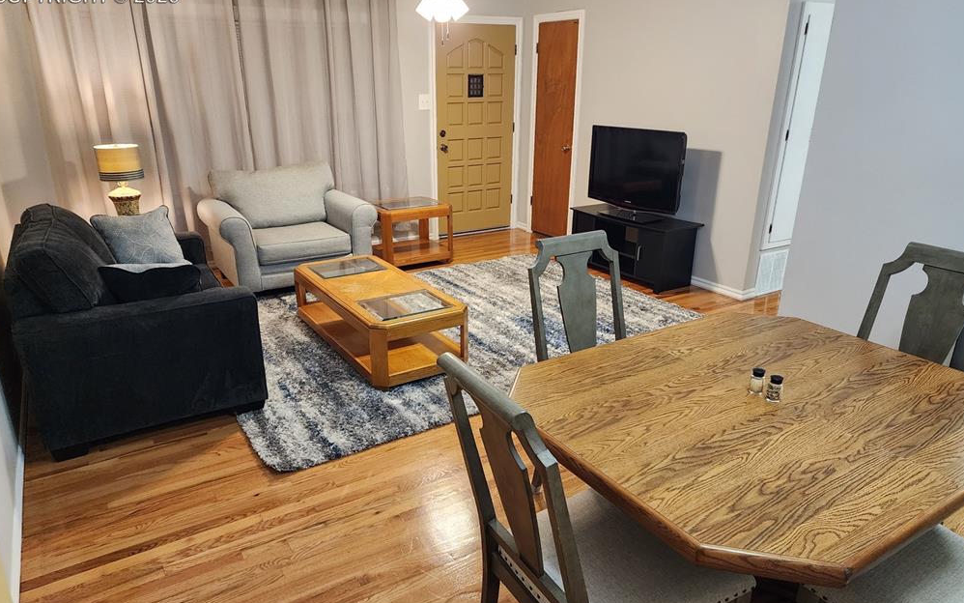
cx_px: 484
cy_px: 320
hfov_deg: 72.5
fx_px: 657
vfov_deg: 49.3
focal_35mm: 25
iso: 800
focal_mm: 6.4
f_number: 1.8
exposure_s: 1/120
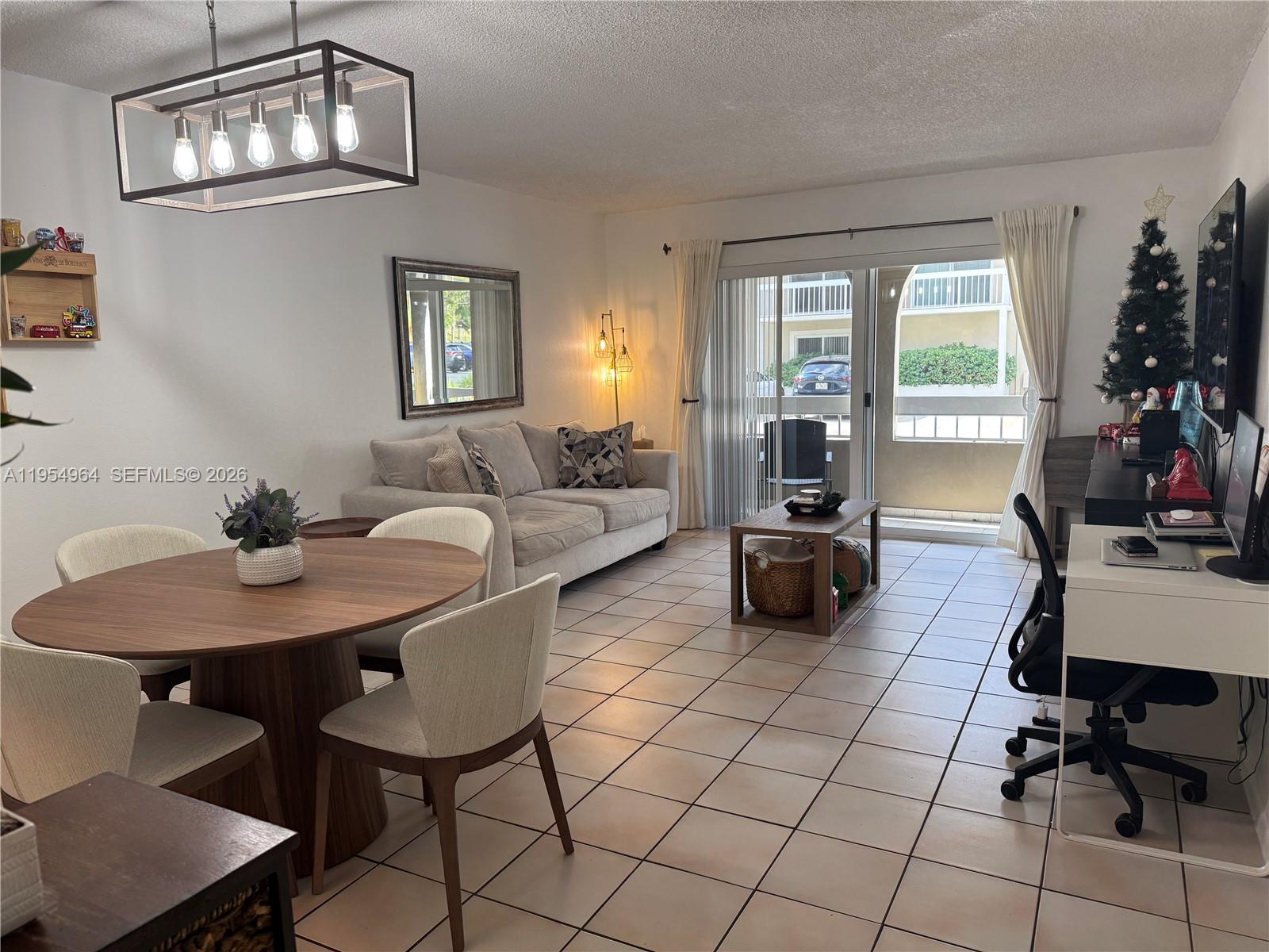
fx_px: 880
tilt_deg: -8.6
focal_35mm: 24
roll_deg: +1.6
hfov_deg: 71.6
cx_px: 634
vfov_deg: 56.8
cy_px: 476
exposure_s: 1/120
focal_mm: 6.76
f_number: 1.78
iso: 100
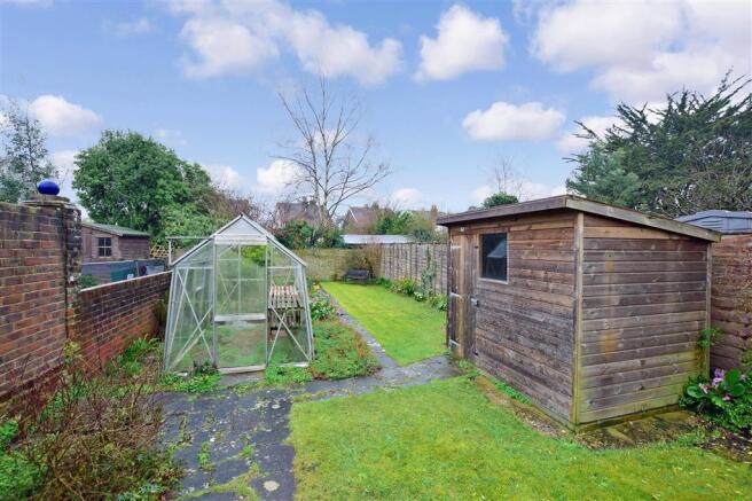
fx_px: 313
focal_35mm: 15
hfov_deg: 100.4
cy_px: 250
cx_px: 376
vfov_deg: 77.3
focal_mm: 10
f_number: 8
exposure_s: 1/40
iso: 400
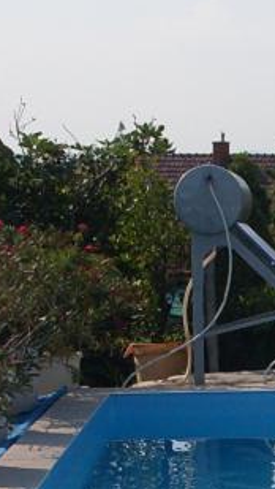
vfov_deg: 15.4
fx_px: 1775
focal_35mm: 137
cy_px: 473
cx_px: 564
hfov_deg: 8.4
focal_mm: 6.3
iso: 120
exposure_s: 1/500
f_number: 8.4
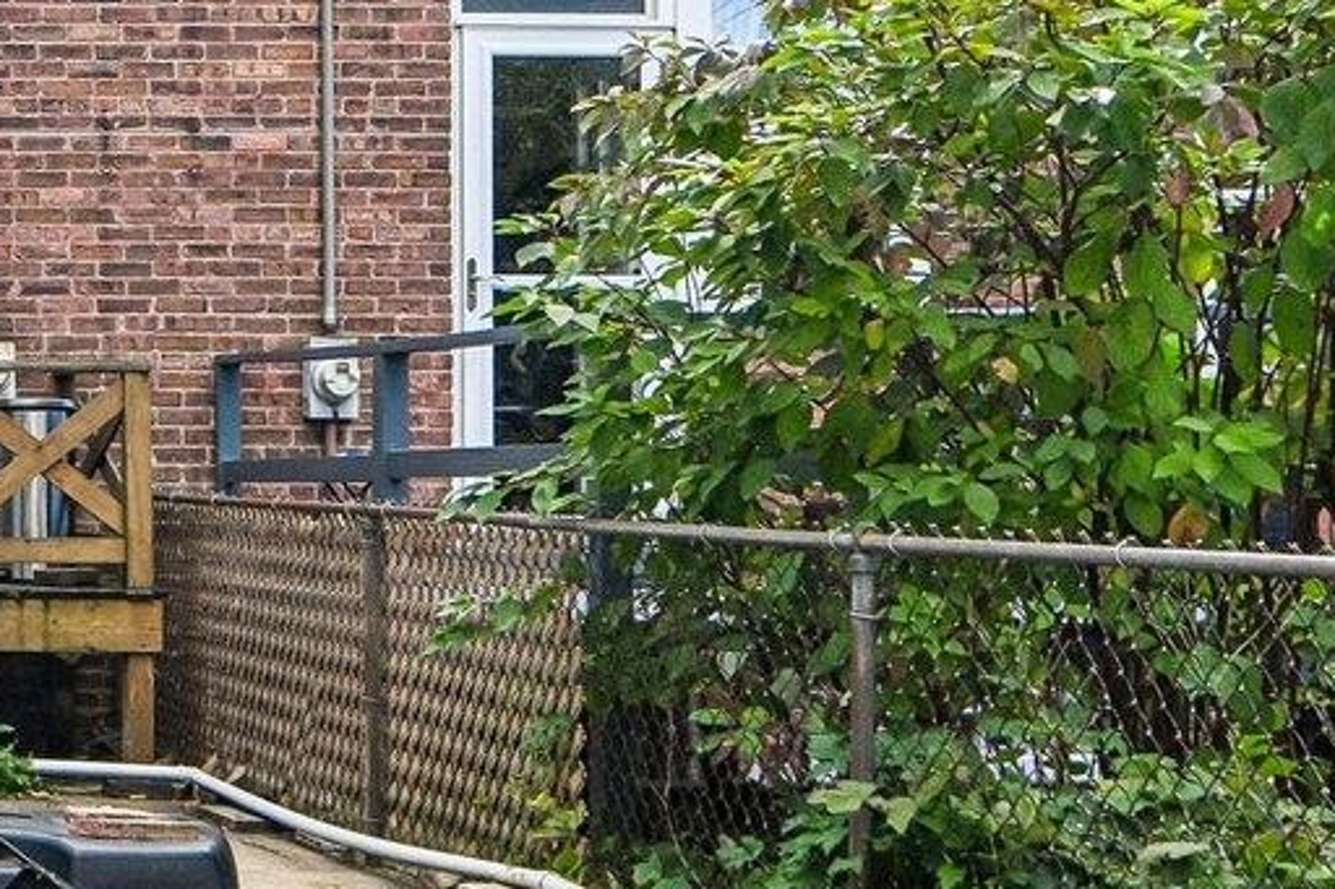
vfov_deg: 17.7
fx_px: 2817
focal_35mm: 76
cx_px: -597
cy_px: 107
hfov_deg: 22.5
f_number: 13
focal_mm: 24
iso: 400
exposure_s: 1/250
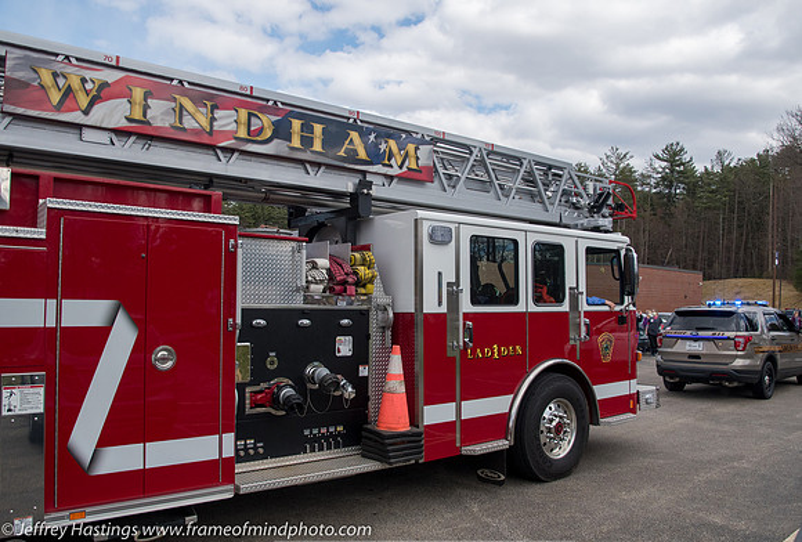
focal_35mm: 28
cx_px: 416
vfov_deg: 47.0
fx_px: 623
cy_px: 265
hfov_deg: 65.5
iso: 500
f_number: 4
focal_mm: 16
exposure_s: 1/5000
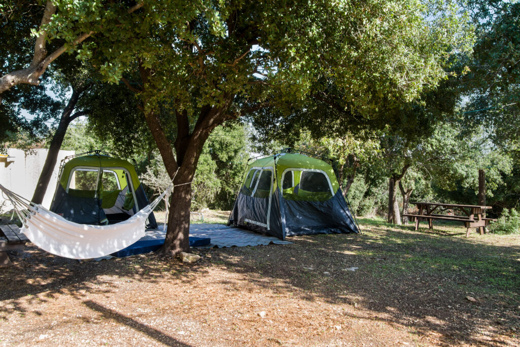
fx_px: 404
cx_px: 260
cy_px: 174
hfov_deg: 65.5
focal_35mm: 28
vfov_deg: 46.4
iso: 100
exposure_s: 1/20
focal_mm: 28
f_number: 13
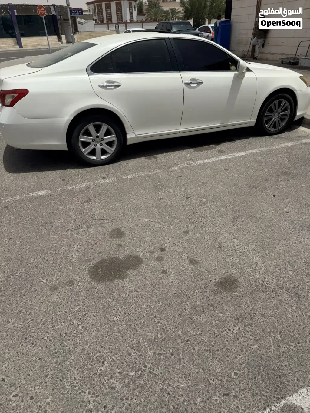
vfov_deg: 71.6
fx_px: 287
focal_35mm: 24
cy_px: 206
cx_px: 155
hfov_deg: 56.8
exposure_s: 1/9091
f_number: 1.78
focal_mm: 6.76
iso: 80
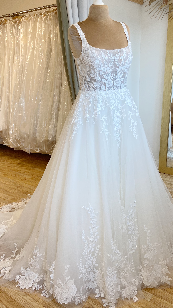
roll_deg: +2.2
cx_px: 96
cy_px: 147
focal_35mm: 33
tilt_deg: -14.3
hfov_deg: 35.6
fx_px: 269
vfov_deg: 59.5
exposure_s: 1/100
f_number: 1.8
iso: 64
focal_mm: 4.25
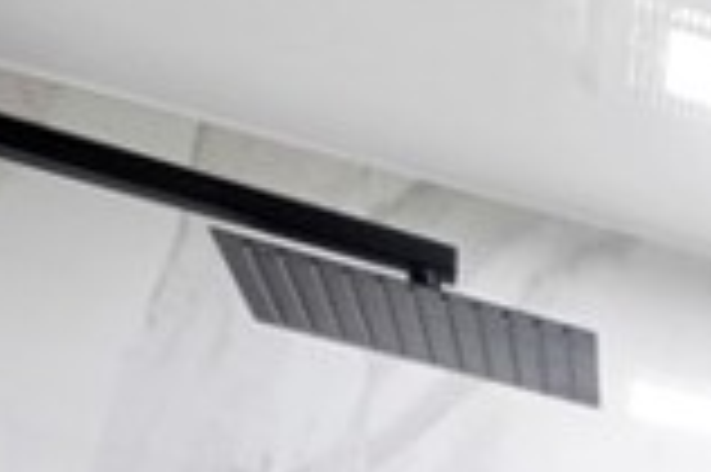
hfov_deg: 12.1
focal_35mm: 104
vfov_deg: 10.0
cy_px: 1396
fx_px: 2052
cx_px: 2002
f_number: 9
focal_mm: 16
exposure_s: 1/13
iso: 200
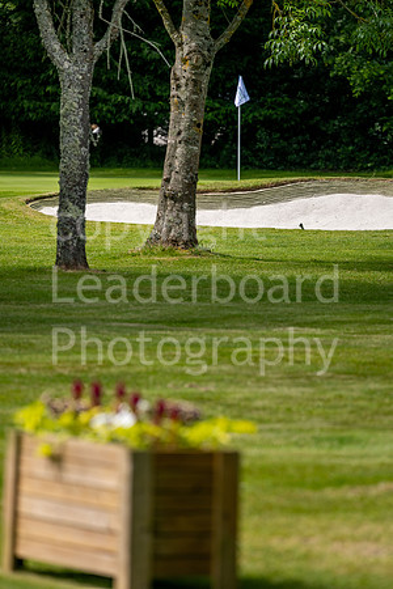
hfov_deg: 4.6
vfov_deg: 6.9
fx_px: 4912
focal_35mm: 300
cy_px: 294
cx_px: 196
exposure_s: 1/1000
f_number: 5
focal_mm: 300
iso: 200
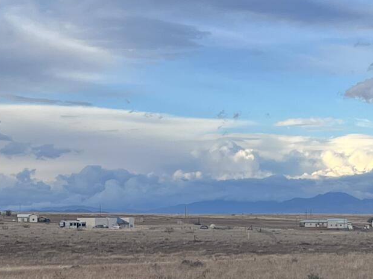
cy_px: 228
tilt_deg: -2.2
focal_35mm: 126
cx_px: 240
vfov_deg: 11.7
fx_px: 1357
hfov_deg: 15.6
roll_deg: -0.4
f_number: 1.5
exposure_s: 1/2008
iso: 50
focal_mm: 5.7
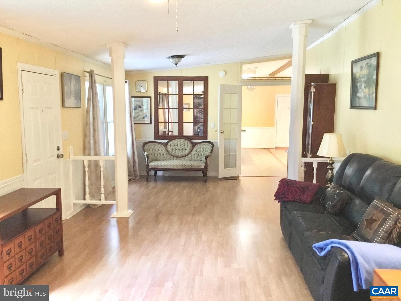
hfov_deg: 58.4
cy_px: 150
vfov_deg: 45.4
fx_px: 359
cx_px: 200
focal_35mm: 31
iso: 200
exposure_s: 1/24
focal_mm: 3.3
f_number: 2.4
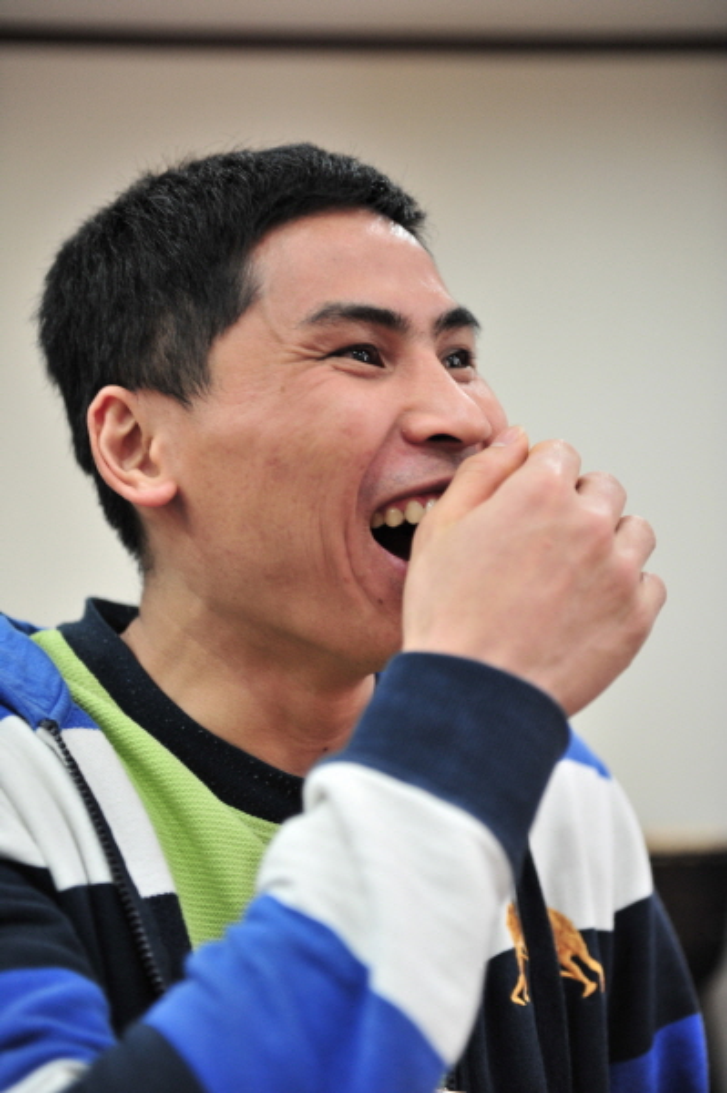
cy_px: 546
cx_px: 364
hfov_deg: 23.3
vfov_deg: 34.5
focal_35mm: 58
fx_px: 1760
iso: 1600
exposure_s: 1/100
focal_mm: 58
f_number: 2.8
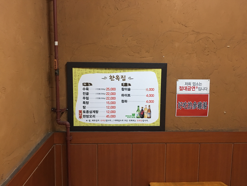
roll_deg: -1.0
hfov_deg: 61.7
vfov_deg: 48.2
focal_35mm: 29
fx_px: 207
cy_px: 93
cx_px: 124
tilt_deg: -7.2
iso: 80
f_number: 2.2
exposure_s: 1/10
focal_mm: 4.15
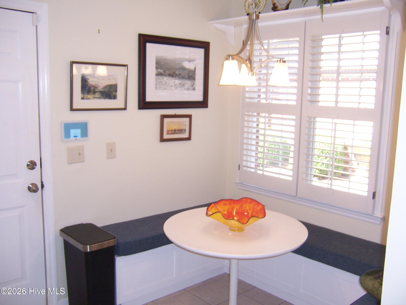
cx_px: 203
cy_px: 152
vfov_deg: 42.9
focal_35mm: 33
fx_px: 387
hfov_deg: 55.4
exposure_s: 1/60
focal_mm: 5.5
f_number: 2.8
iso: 140
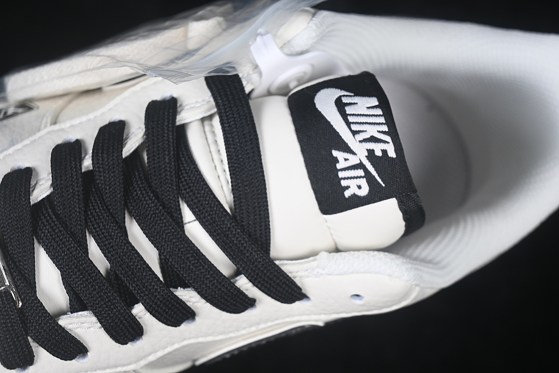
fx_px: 1164
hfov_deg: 27.0
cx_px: 280
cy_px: 186
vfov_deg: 18.2
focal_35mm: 75
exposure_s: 1/80
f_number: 7.1
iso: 160
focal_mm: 50
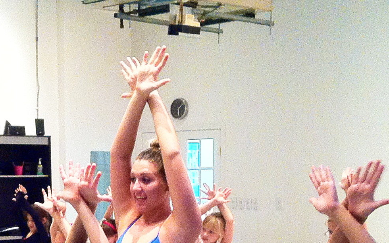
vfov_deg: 13.1
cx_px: 87
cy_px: 277
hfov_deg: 21.0
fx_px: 1039
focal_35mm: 98
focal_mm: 3.85
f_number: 2.8
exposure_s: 1/17
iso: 200
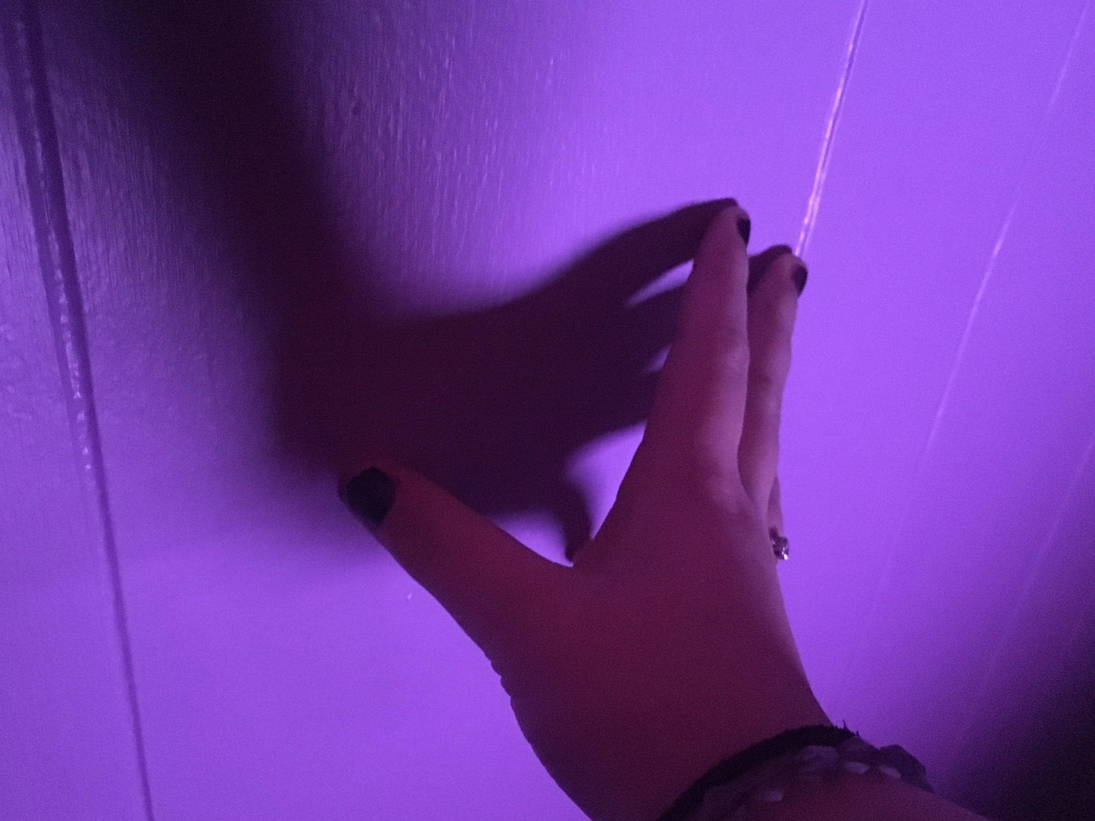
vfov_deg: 38.6
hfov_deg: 50.1
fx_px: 1170
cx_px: 502
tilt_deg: -36.6
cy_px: 441
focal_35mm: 37
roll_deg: -6.5
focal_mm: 4.15
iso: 2000
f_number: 2.2
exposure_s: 1/15
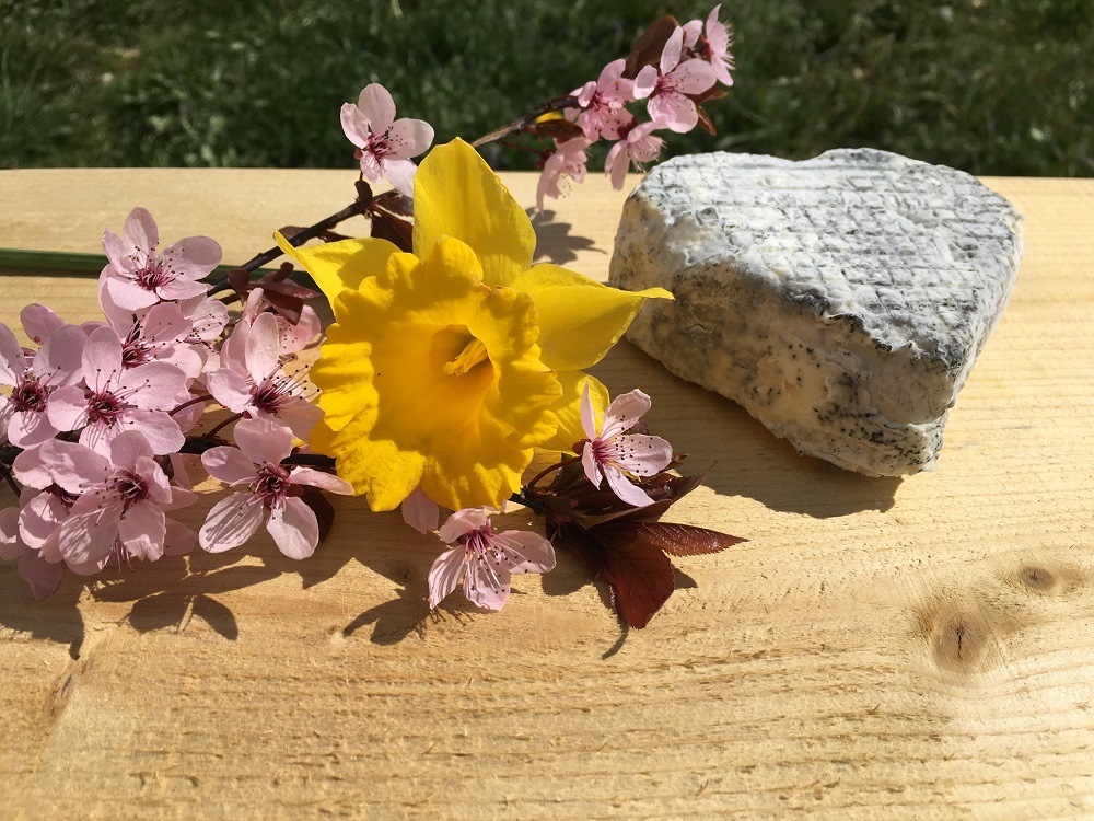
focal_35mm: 29
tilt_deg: -37.6
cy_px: 410
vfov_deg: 48.2
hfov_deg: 61.7
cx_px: 547
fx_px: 917
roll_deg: +1.9
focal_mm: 4.15
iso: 25
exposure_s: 1/3497
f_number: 2.2
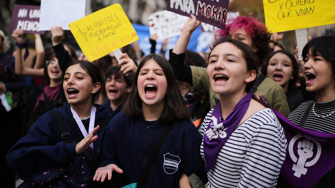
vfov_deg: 31.1
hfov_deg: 52.8
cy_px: 78
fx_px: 338
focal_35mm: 38
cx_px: 162
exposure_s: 1/4000
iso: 400
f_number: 1.4
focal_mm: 35
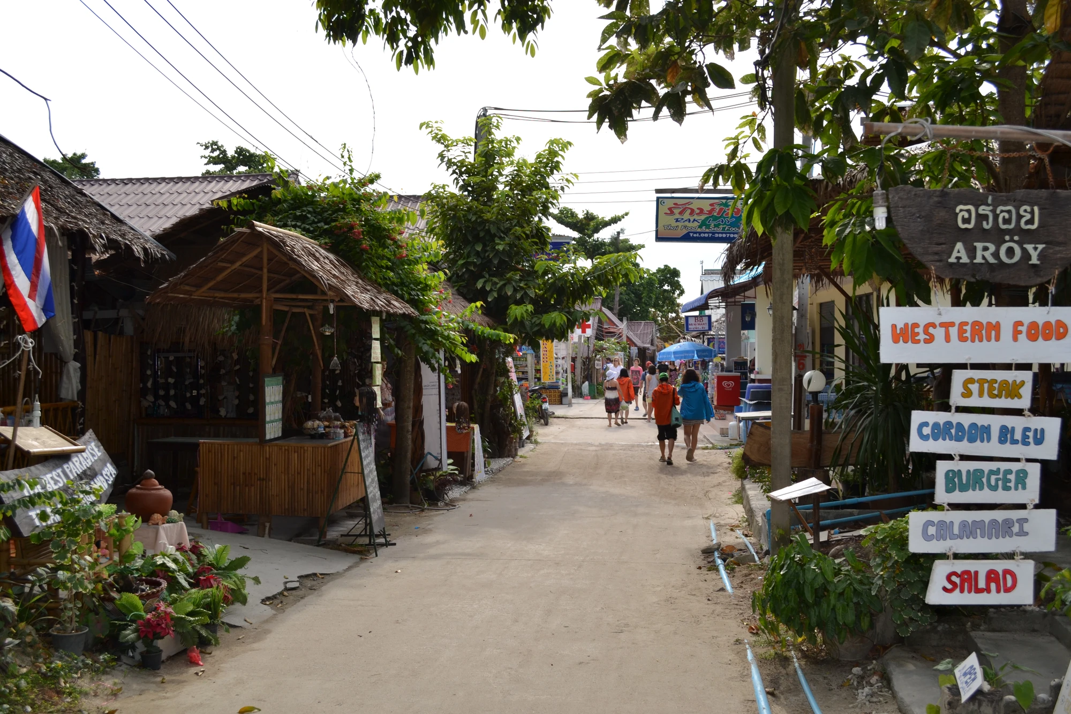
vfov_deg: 36.9
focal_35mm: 36
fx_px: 1071
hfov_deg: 53.1
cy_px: 357
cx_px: 536
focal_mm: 24
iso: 100
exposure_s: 1/200
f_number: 7.1
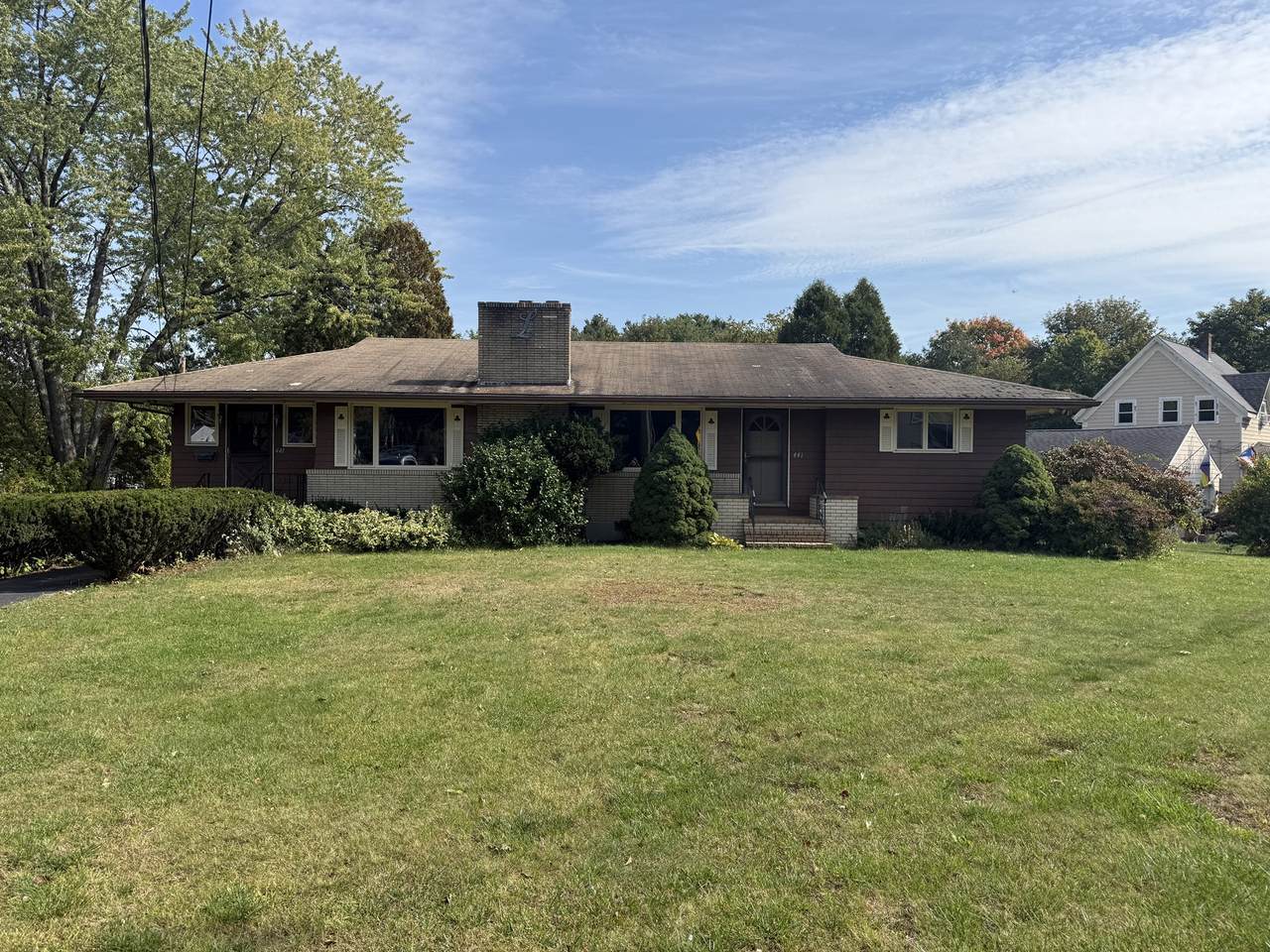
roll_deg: -0.7
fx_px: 881
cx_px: 635
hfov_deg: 71.6
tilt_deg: -0.5
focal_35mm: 24
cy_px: 476
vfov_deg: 56.8
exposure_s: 1/3759
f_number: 1.78
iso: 80
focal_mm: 6.76
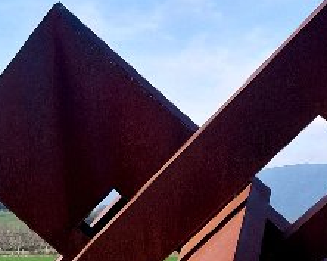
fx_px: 851
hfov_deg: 21.3
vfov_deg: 17.1
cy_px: 246
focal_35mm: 88
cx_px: 40
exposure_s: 1/1247
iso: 40
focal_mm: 5.23
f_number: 1.8
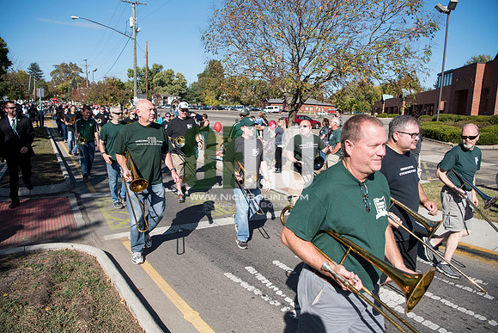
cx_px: 249
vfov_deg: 53.2
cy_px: 166
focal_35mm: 24
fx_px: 332
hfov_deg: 73.7
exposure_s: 1/1600
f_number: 4.5
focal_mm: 24
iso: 250
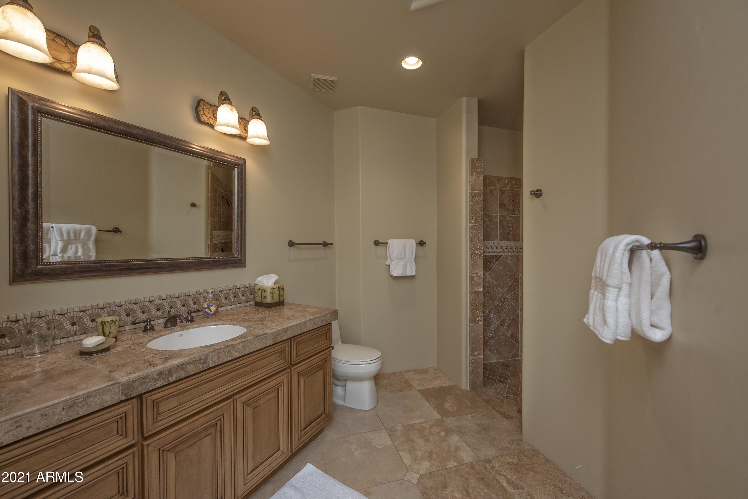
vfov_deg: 81.3
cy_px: 250
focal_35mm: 14
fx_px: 291
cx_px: 374
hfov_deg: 104.2
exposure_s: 1/60
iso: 250
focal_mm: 14
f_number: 8
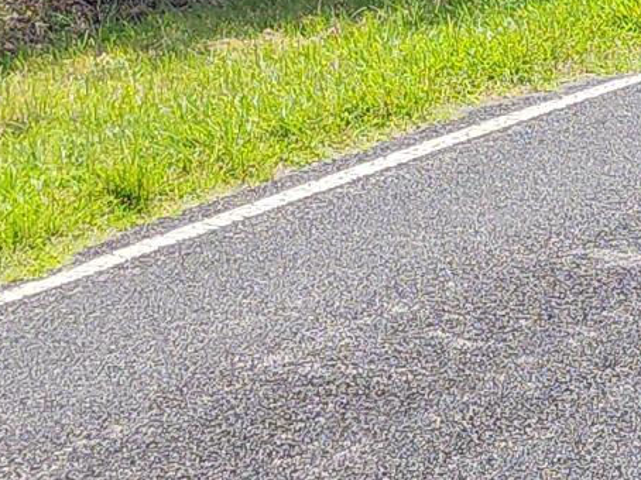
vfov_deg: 9.0
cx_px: 361
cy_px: -575
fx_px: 2813
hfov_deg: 13.0
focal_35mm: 152
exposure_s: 1/611
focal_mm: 6.4
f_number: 1.8
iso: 12
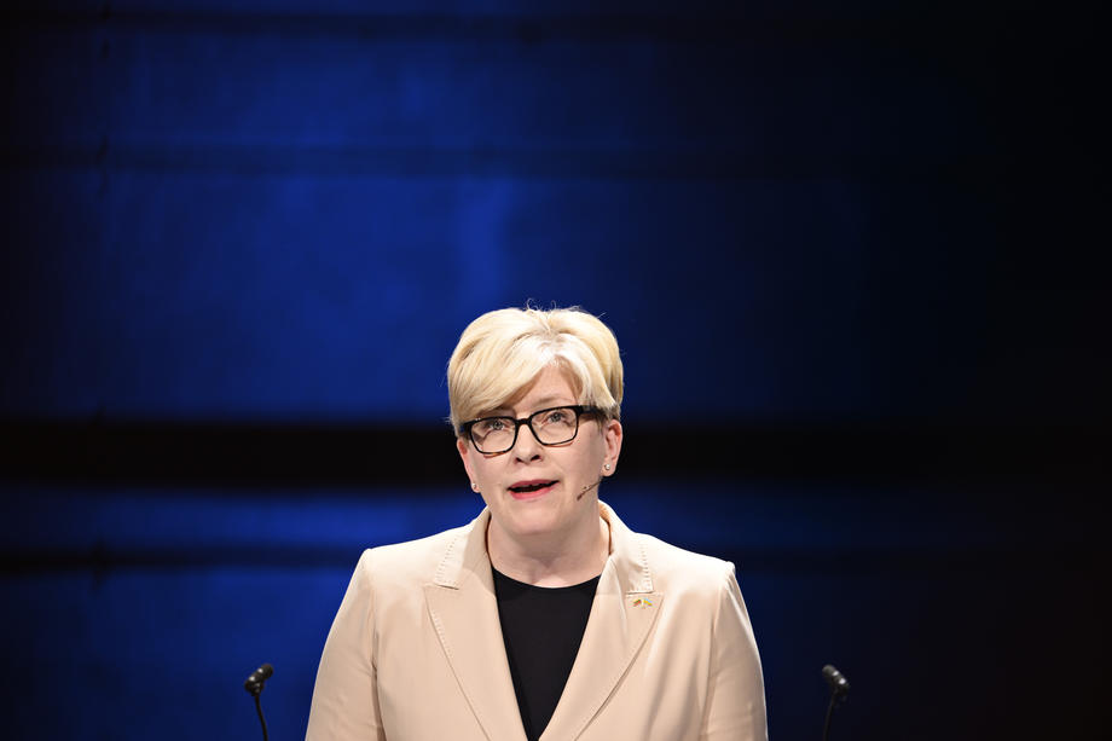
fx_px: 12353
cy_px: 370
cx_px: 556
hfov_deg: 5.2
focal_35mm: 400
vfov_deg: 3.4
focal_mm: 400
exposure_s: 1/125
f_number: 2.8
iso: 500
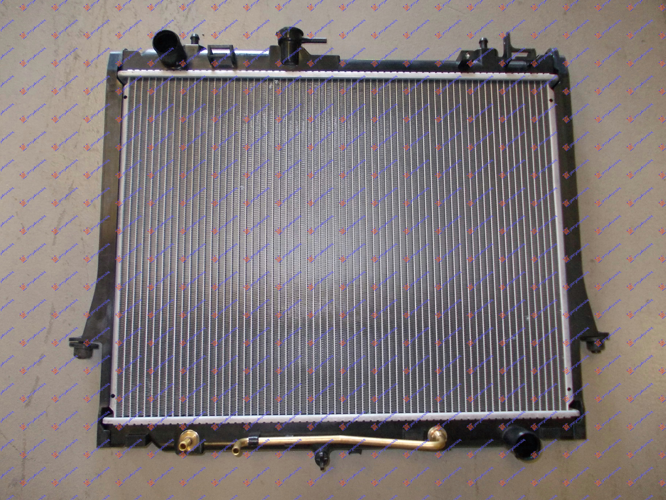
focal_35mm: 28
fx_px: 539
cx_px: 333
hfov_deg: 63.4
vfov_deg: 49.7
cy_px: 250
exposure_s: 1/25
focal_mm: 4
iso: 200
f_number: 2.7
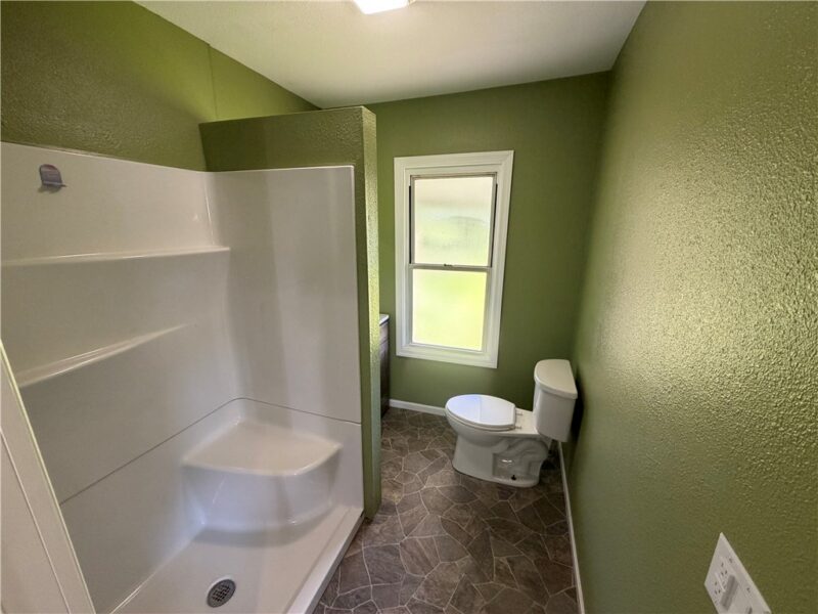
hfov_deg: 102.1
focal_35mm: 14
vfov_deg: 85.7
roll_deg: +0.8
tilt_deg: -14.5
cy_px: 307
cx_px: 409
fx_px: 331
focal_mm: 2.22
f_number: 2.2
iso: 200
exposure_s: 1/60
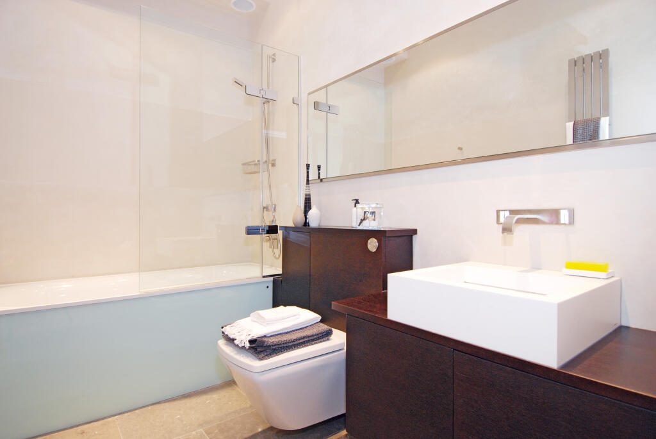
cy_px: 220
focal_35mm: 18
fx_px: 328
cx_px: 328
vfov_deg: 67.5
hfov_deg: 89.9
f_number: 4
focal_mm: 12
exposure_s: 1/20
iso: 400
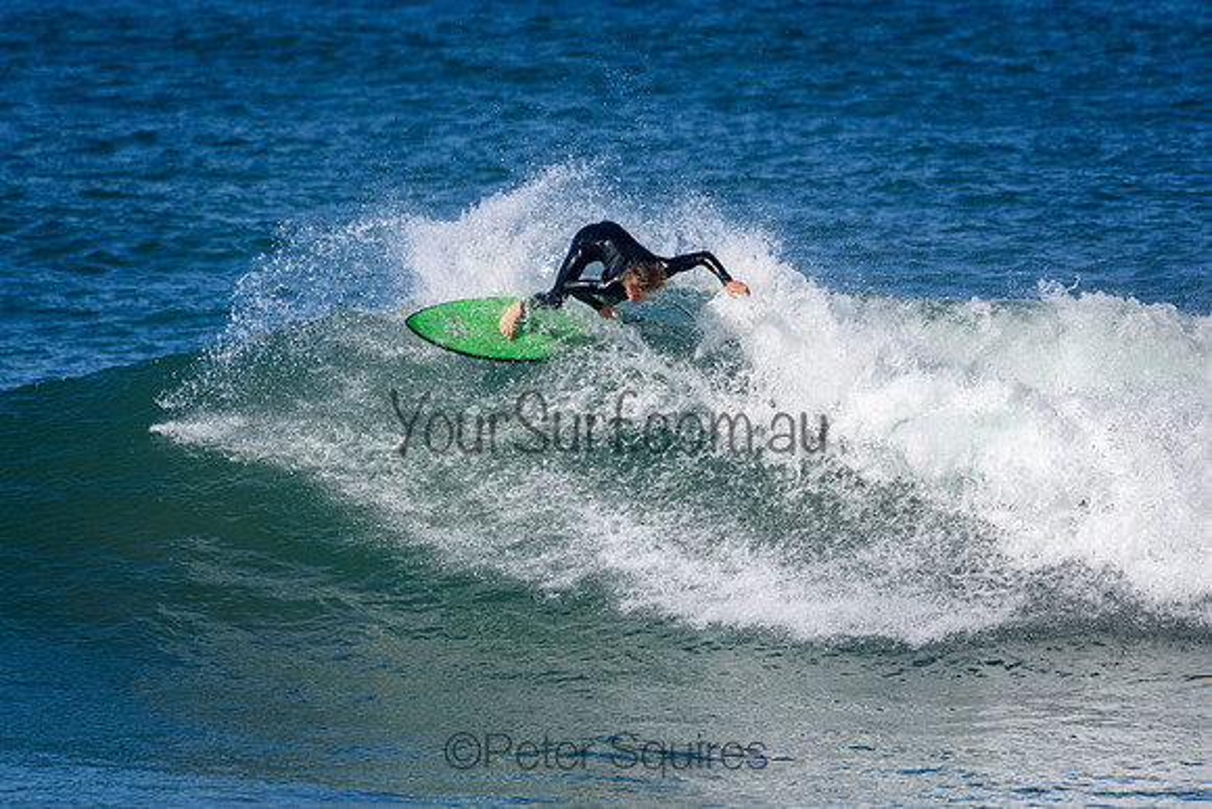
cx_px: 606
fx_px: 25258
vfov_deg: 1.8
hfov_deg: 2.7
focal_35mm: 750
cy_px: 404
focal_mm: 500
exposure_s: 1/4000
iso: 500
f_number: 5.6
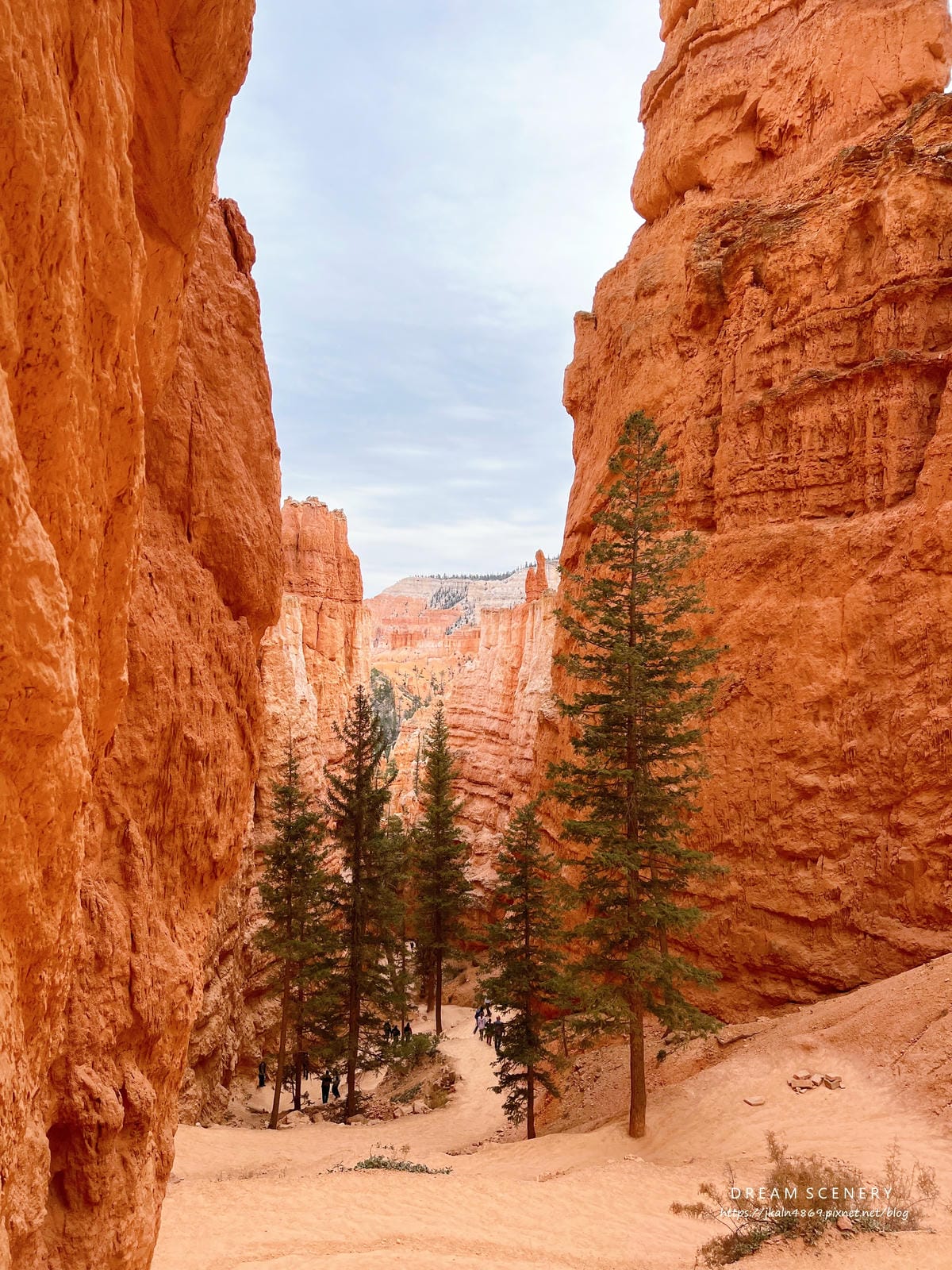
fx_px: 953
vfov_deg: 67.3
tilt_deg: +0.4
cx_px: 476
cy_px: 635
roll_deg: -0.8
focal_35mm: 26
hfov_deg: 53.1
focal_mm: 5.7
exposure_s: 1/2123
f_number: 1.5
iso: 50
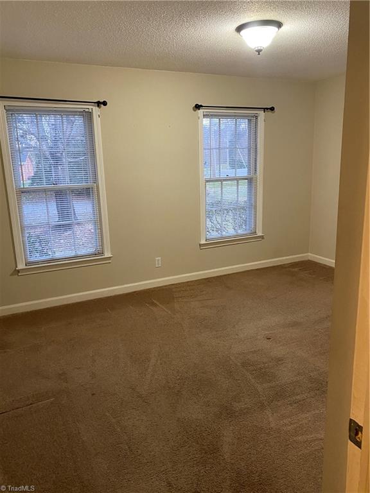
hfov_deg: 53.1
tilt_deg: -10.3
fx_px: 371
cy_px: 246
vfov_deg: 67.3
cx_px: 185
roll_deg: +3.4
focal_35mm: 26
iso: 250
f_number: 1.8
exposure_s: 1/60
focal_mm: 4.25
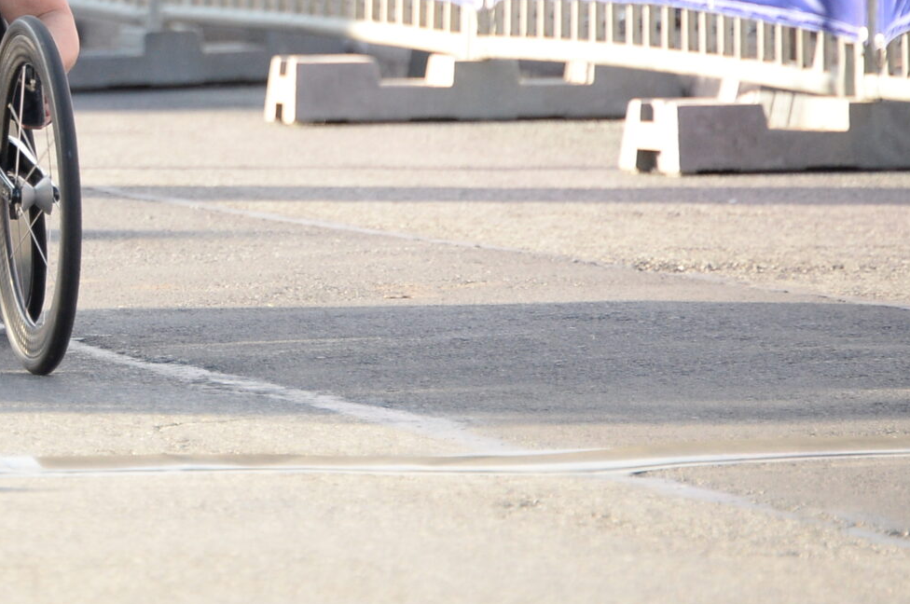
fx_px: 16560
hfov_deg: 3.1
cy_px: 60
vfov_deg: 2.1
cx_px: -109
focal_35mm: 656
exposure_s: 1/1000
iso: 1800
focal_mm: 250
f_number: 5.6
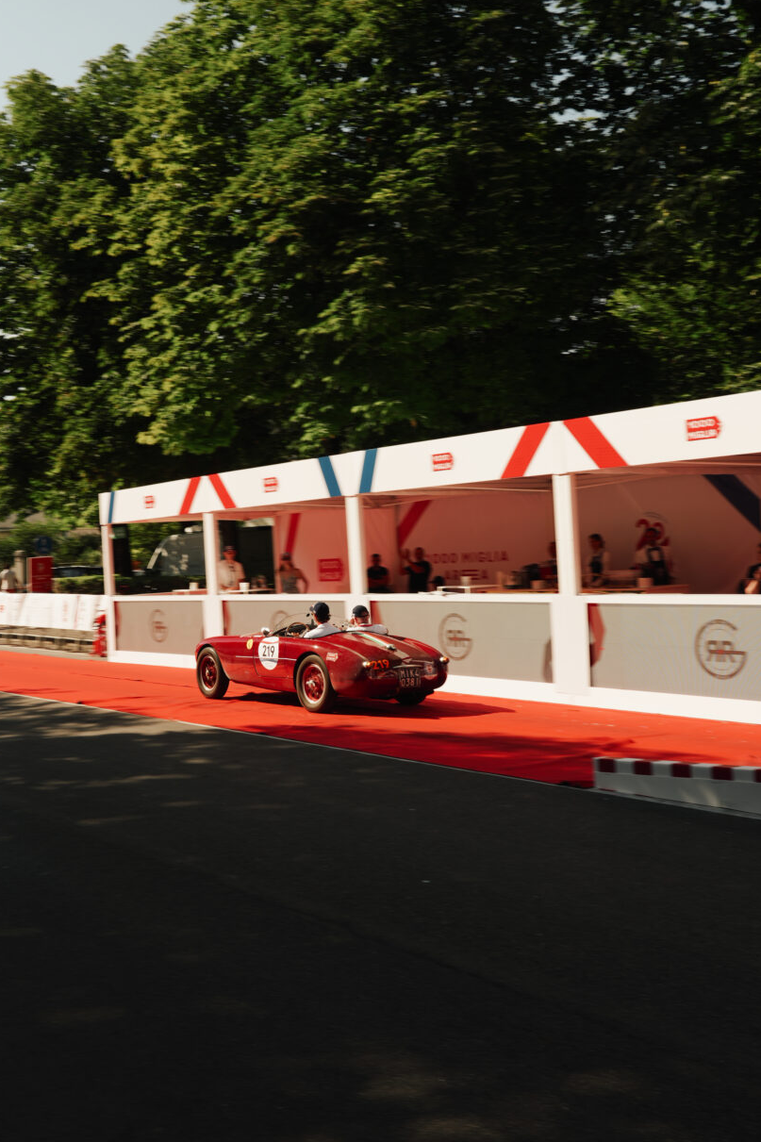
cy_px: 542
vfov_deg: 51.9
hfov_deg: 35.9
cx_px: 351
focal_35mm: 37
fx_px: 1173
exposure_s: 1/40
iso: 100
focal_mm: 32
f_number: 11
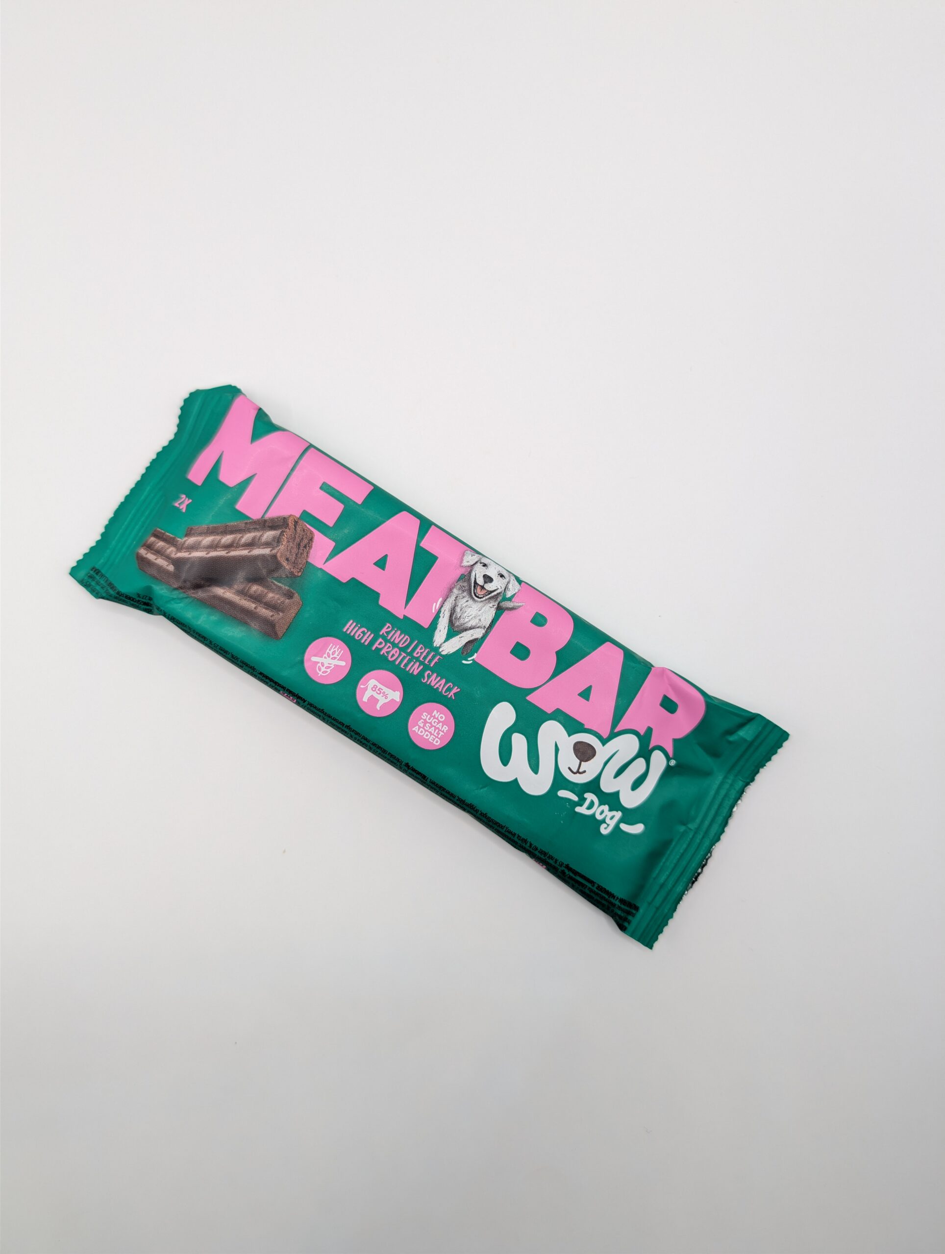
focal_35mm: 24
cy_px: 627
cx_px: 472
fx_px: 871
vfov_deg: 71.5
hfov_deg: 56.9
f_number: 1.68
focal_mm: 6.9
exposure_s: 1/96.7
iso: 28
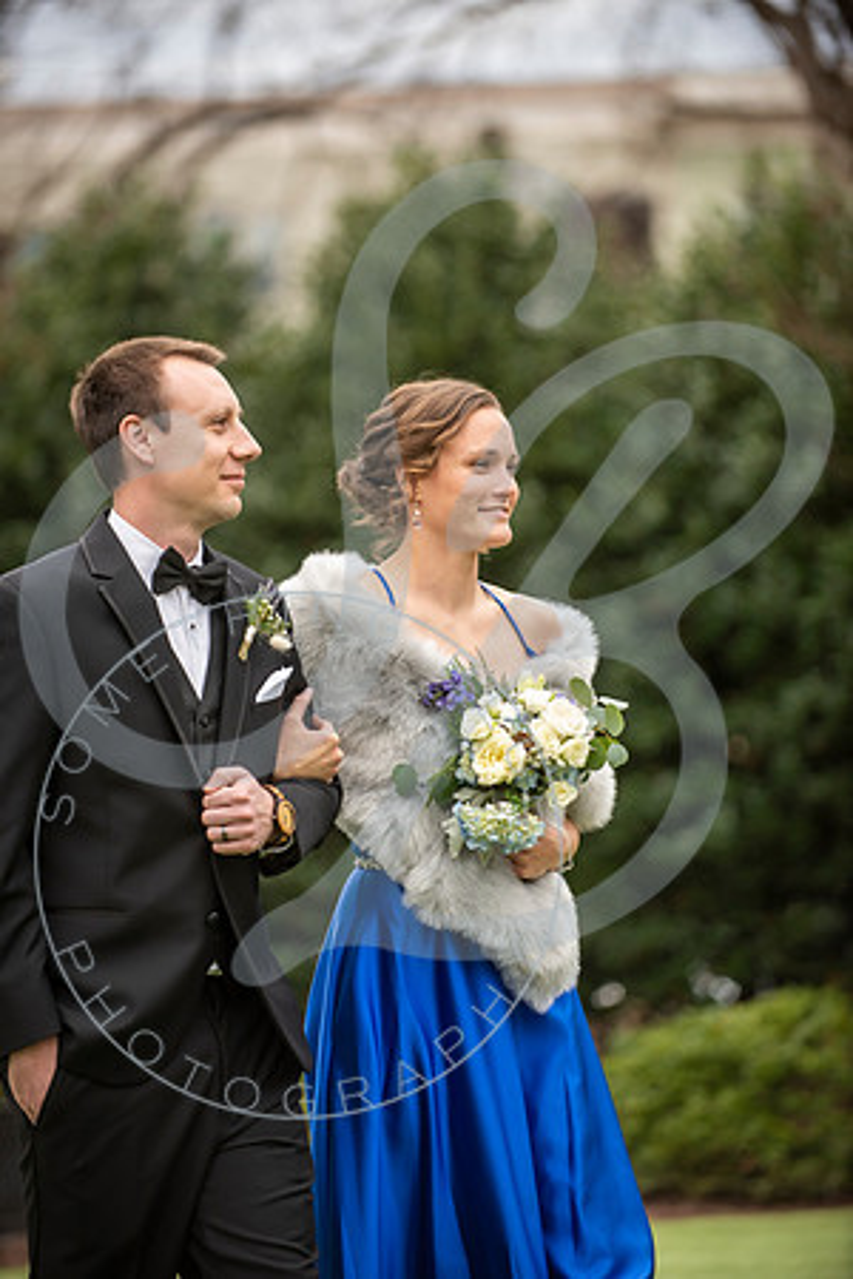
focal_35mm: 155
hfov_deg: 8.9
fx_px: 5509
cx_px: 426
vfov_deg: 13.2
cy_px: 640
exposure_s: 1/1000
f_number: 2.8
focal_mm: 155
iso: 640
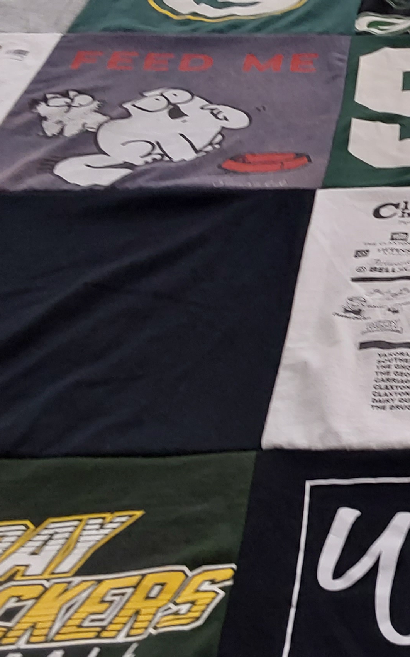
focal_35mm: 57
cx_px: 498
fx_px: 1019
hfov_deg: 21.1
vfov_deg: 35.7
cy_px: 328
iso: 80
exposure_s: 1/50
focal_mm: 2.91
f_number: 1.9
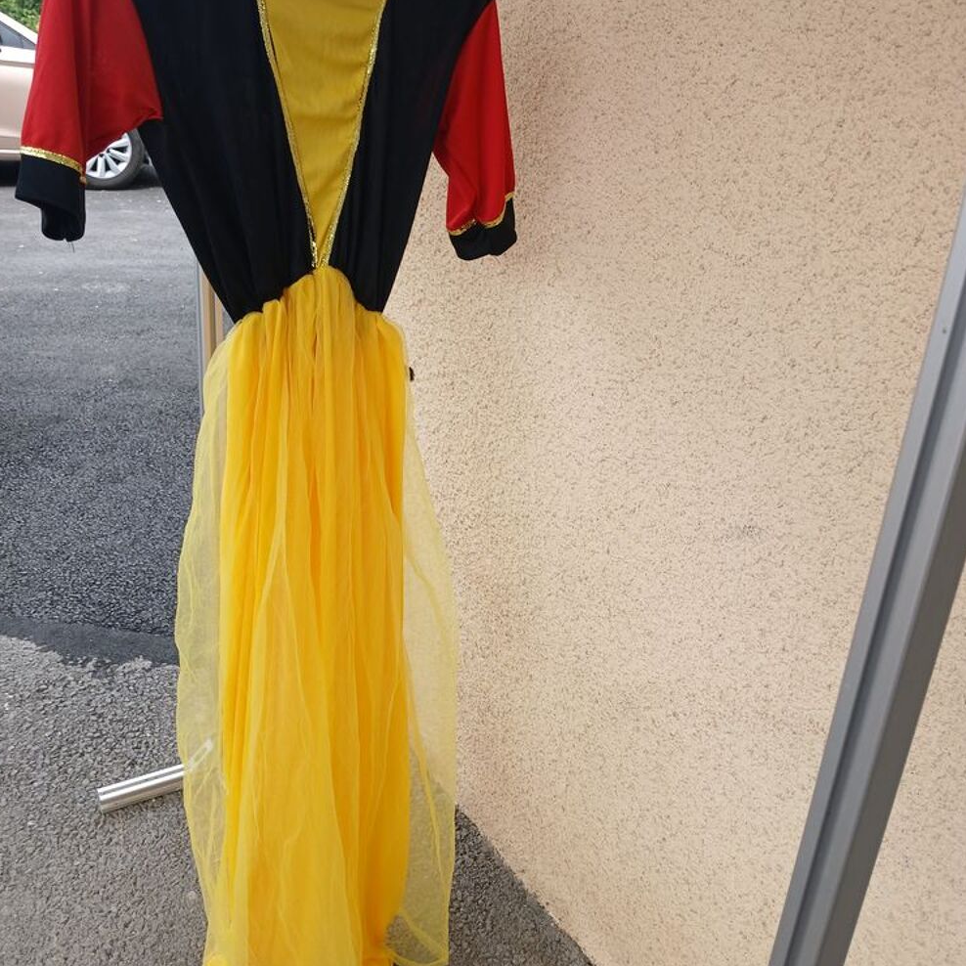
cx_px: 481
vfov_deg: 52.5
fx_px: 979
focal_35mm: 31
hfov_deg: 52.5
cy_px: 445
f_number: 1.8
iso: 20
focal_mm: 3.98
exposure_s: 1/121
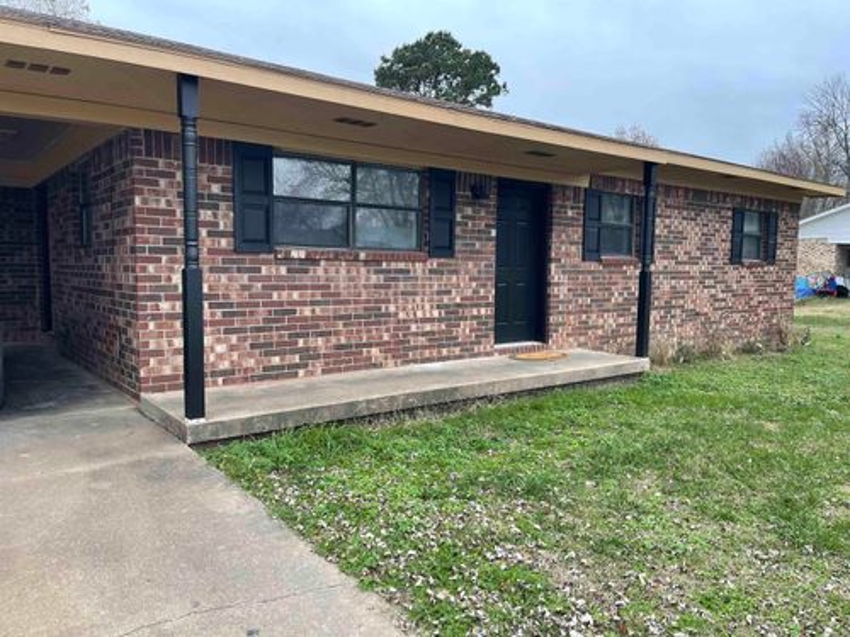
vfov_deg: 54.9
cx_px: 425
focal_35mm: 25
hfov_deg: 69.4
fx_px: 614
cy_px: 318
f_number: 1.6
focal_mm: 5.1
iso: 80
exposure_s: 1/121
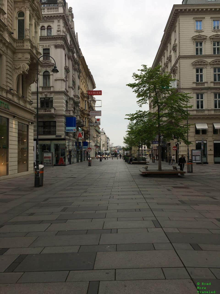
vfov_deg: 61.7
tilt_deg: +2.6
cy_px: 147
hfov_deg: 48.2
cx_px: 110
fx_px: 246
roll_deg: +0.9
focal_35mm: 29
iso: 25
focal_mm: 4.15
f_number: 2.2
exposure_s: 1/591
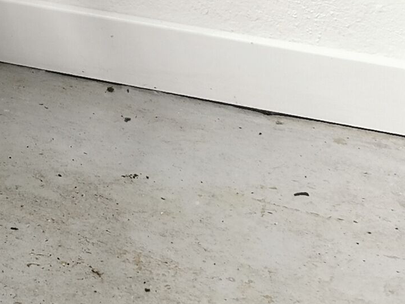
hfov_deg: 11.2
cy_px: 18
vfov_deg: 10.0
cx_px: -555
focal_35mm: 148
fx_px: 1731
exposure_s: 1/100
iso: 50
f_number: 1.8
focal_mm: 5.58
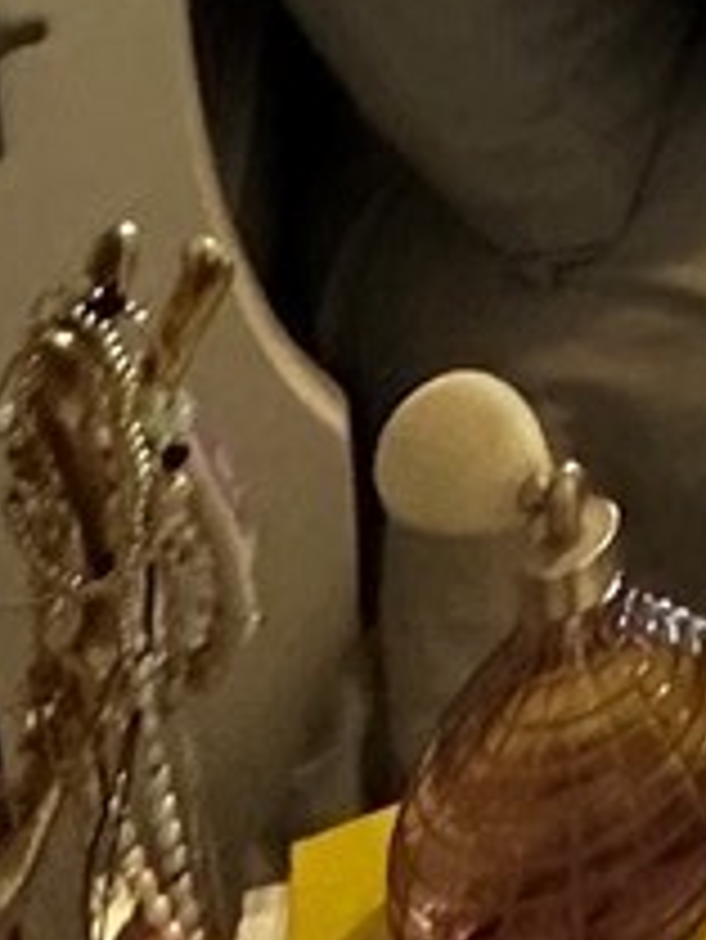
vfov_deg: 12.4
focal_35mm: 107
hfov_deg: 10.1
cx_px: 2140
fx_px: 2907
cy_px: -1574
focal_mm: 2.22
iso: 400
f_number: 2.2
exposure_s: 1/60
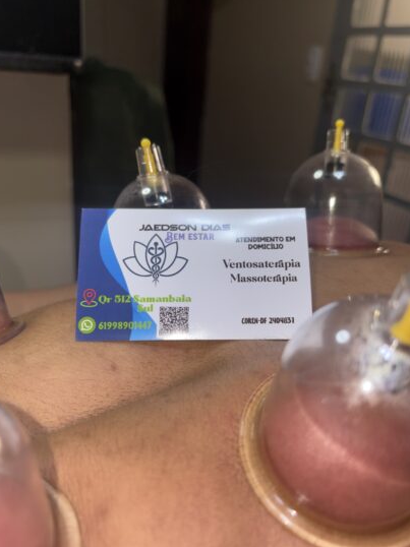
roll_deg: -6.2
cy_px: 301
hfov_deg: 48.2
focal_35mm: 29
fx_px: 458
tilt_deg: -25.8
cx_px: 218
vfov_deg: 61.5
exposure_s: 1/38
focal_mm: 5.96
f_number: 1.6
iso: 32
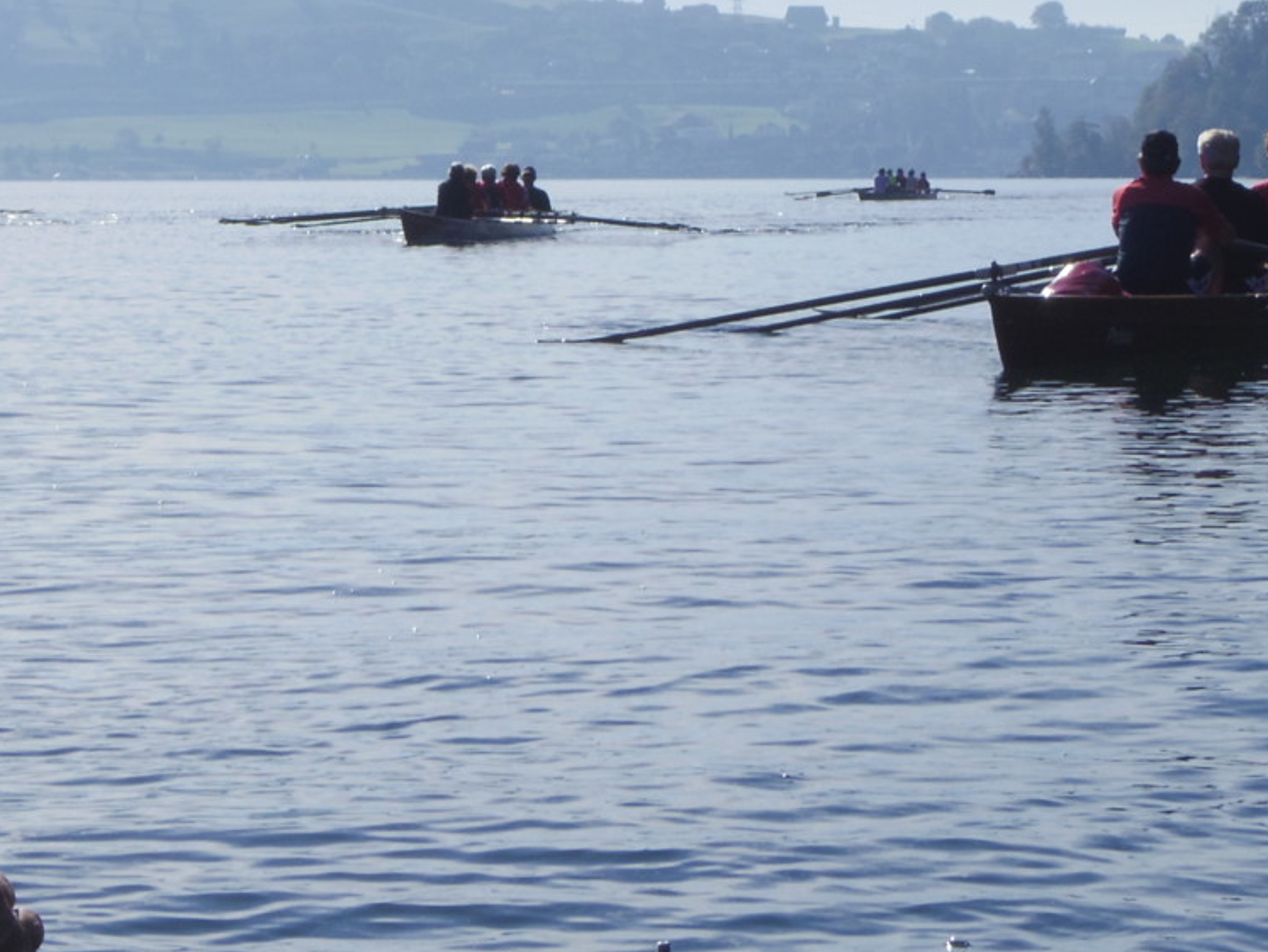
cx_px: 239
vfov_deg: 10.8
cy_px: 71
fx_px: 5021
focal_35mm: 137
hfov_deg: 14.3
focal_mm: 11.6
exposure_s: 1/1250
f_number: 5.6
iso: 125
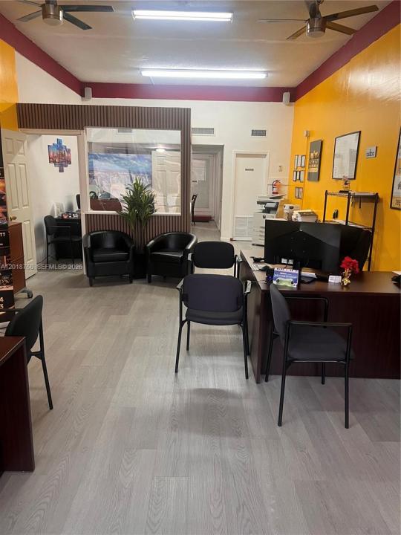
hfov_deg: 53.1
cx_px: 200
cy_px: 268
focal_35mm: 26
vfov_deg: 67.3
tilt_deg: -13.2
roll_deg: -0.8
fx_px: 402
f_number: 1.5
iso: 125
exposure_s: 1/60
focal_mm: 5.7
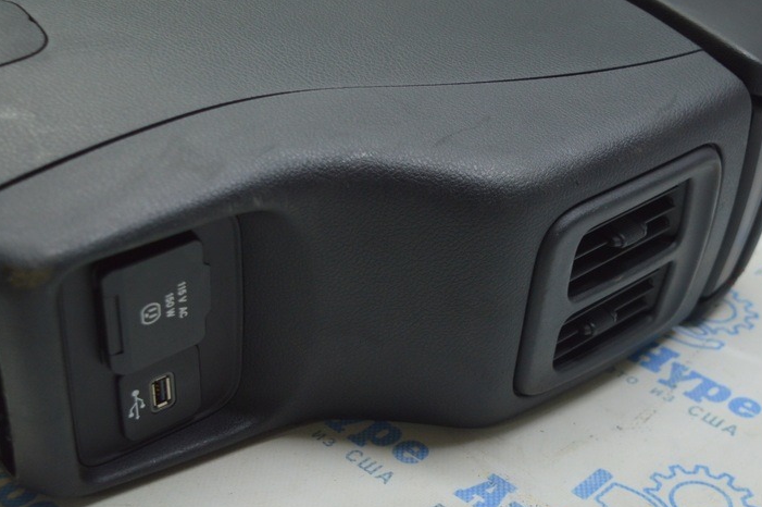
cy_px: 299
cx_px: 394
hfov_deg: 35.1
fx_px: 1205
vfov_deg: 23.7
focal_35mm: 57
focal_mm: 26
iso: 400
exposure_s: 1/40
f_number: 4
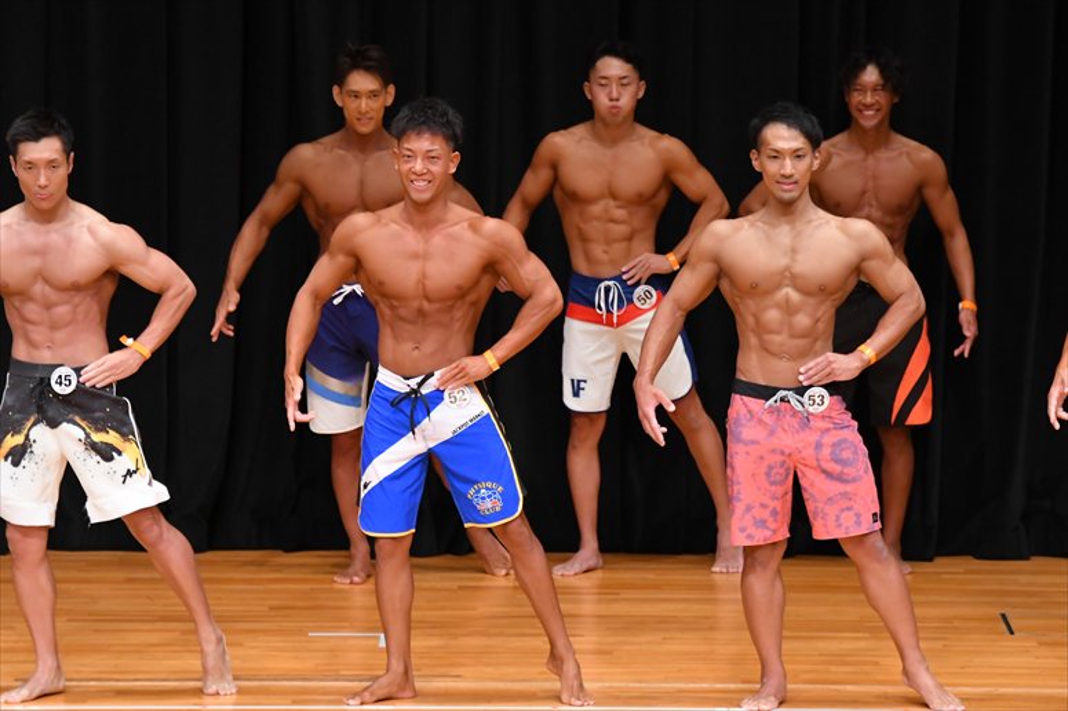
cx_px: 534
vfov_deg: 4.8
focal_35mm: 285
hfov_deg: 7.2
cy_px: 356
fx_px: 8451
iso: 4000
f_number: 5.6
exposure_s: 1/400
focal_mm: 190
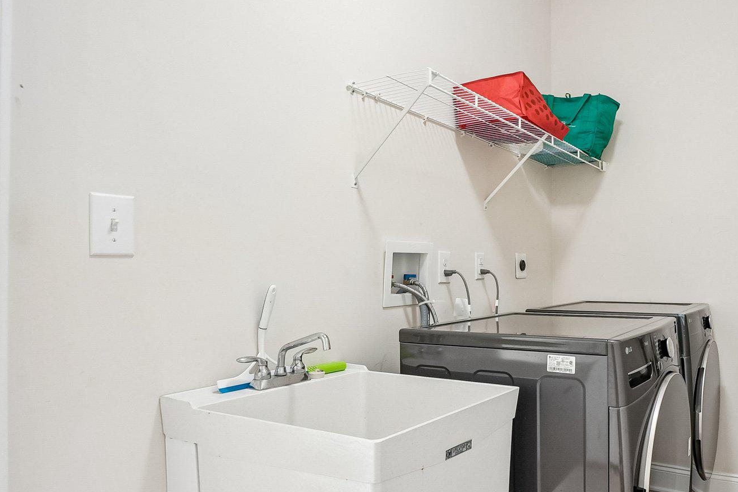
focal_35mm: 26
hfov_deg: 65.2
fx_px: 532
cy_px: 284
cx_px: 556
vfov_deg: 49.5
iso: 800
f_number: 8
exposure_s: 1/1.25
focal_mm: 16.6
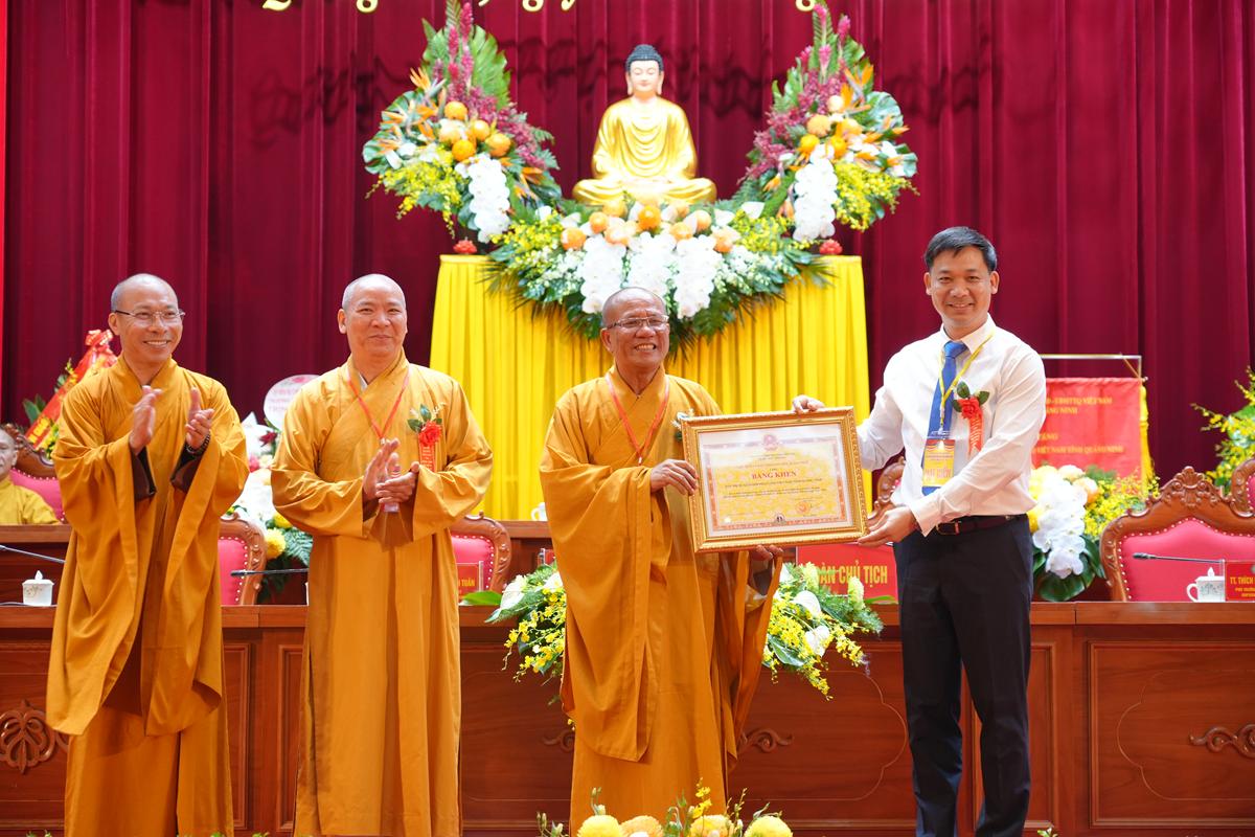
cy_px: 418
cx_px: 628
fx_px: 2370
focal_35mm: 68
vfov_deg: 20.0
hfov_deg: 29.7
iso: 1250
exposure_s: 1/100
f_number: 4
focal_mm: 68
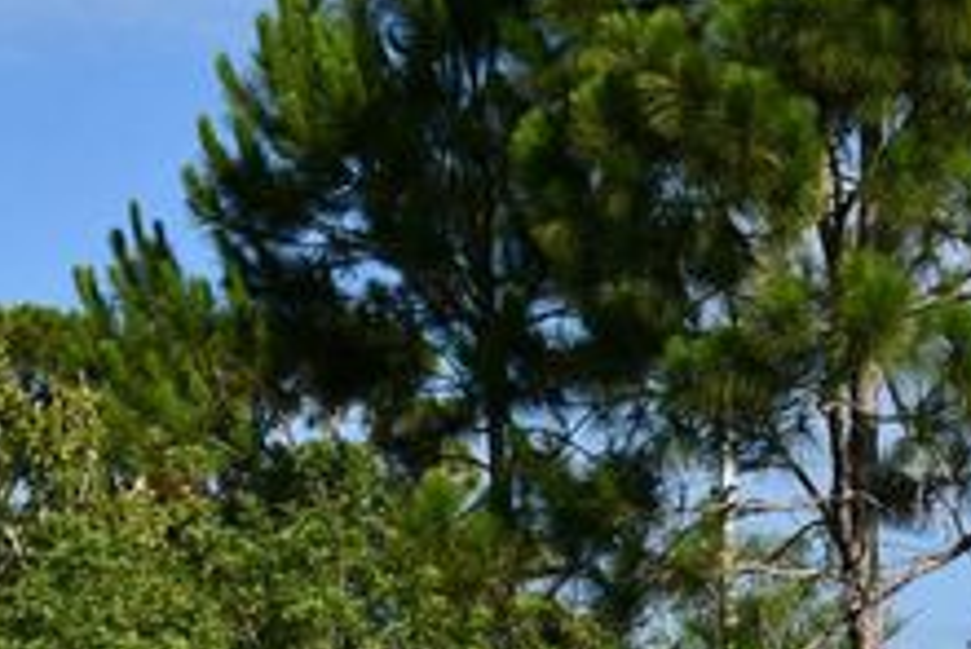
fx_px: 4075
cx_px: 1320
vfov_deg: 9.0
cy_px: 821
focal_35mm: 151
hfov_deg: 13.1
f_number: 9
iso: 100
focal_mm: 26
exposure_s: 1/320
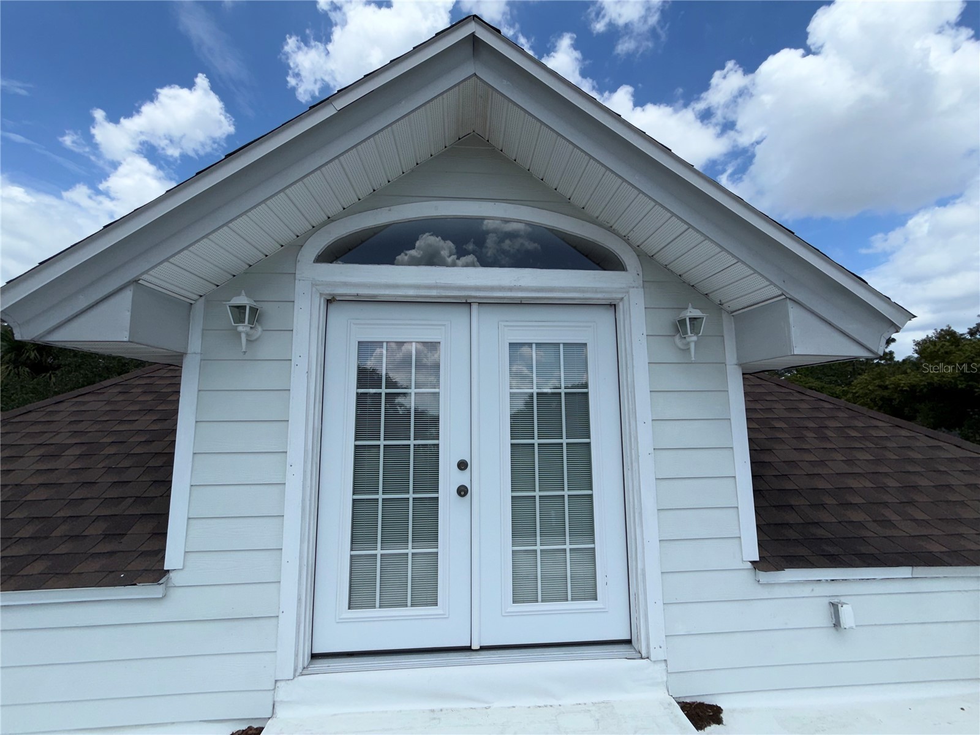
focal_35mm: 14
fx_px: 396
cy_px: 368
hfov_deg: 102.1
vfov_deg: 85.7
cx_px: 490
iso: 16
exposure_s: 1/1656
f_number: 2.2
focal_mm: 2.22
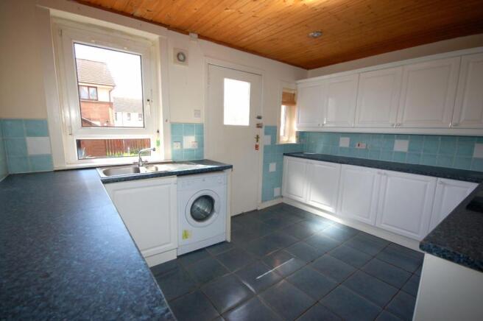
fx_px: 201
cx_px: 242
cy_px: 160
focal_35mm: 15
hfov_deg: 100.4
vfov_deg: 77.2
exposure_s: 1/125
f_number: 5.6
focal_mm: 10
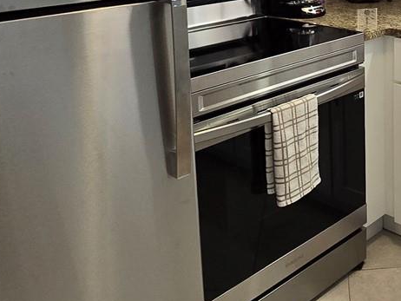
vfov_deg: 29.6
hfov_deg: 38.0
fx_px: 522
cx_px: 390
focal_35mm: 45
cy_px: -14
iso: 160
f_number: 2.2
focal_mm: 2.2
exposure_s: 1/60
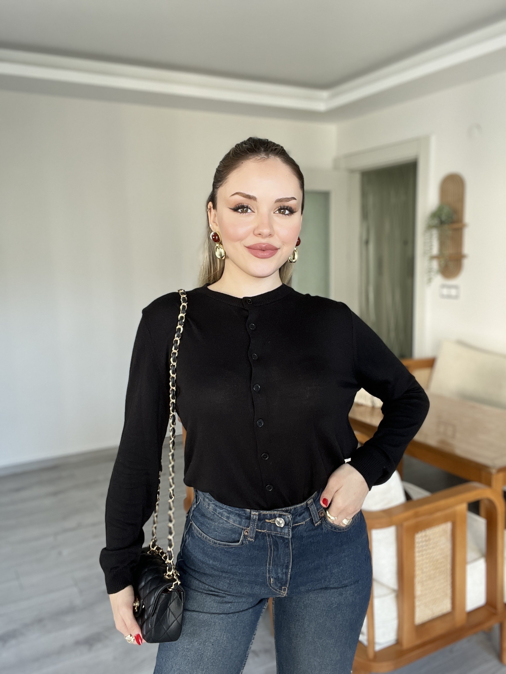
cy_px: 337
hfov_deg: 46.8
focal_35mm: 30
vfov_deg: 60.0
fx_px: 585
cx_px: 253
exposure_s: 1/121
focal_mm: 2.71
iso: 80
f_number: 2.2
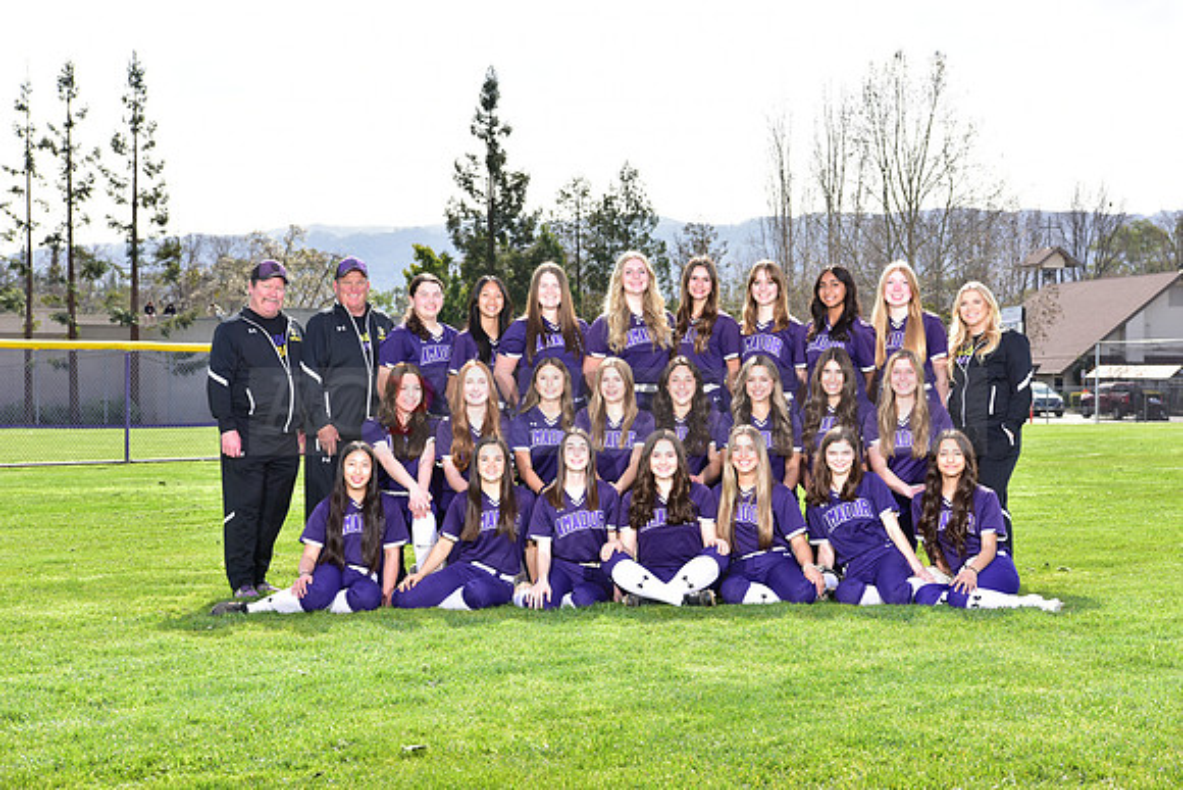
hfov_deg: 28.8
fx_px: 2301
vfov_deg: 19.5
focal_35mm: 70
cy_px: 395
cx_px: 592
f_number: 10
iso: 320
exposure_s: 1/250
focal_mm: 70
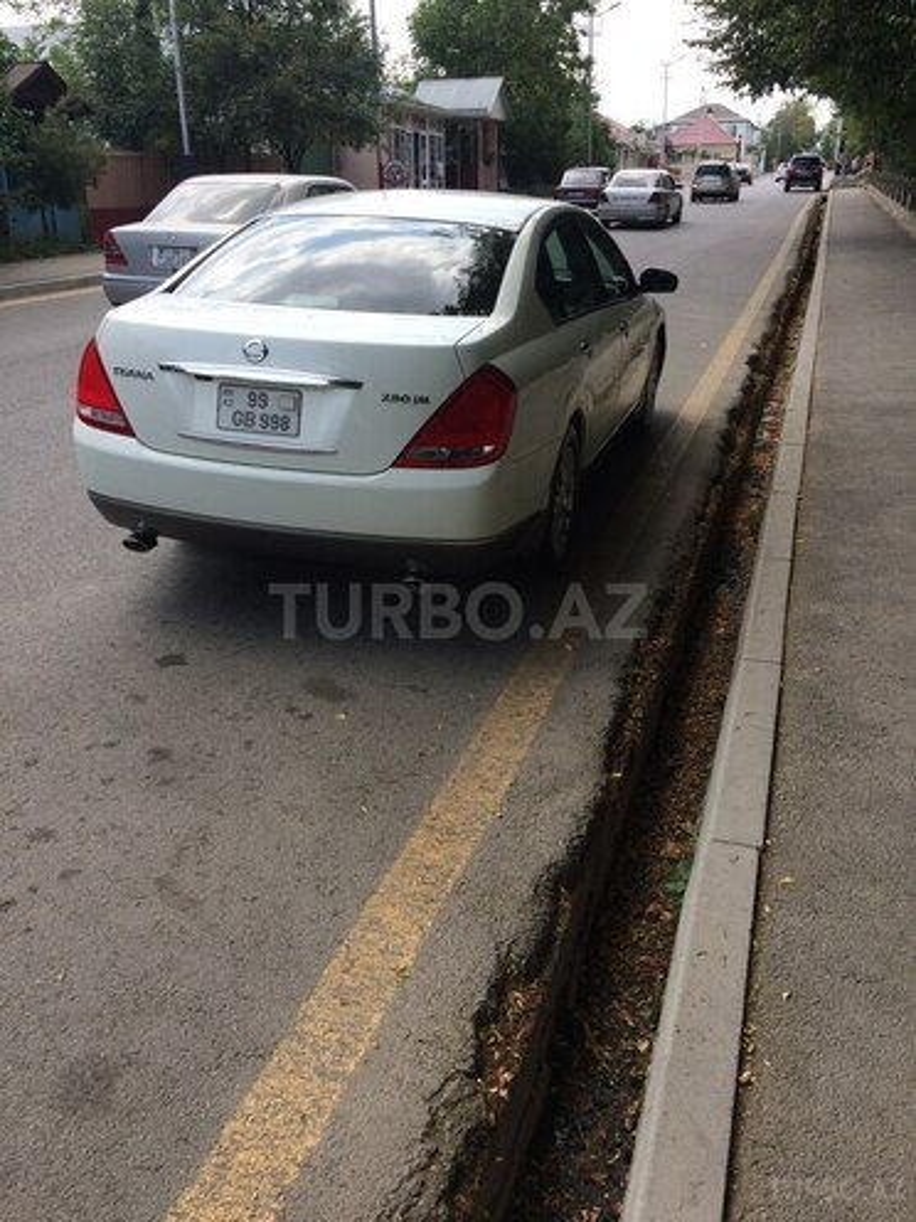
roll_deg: +2.0
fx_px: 1023
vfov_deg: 61.7
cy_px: 611
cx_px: 458
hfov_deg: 48.2
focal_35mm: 29
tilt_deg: -21.7
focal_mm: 4.15
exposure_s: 1/684
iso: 32
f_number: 2.2
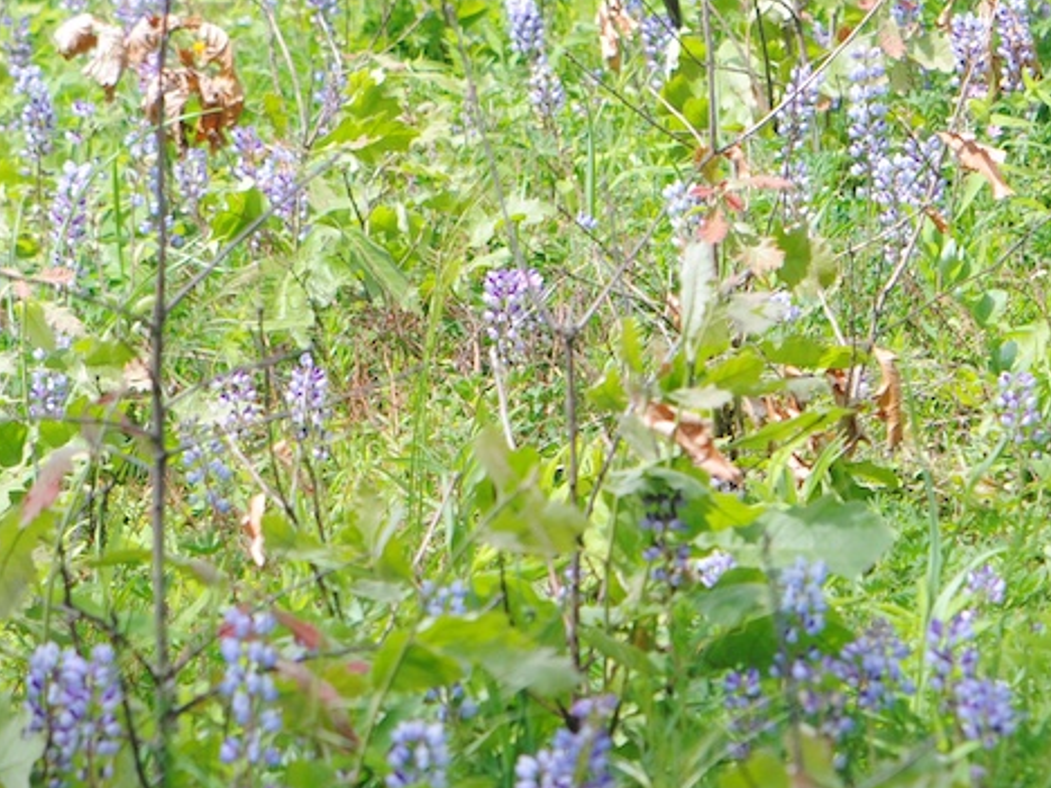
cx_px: 822
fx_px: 9541
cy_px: 400
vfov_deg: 4.7
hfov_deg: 6.3
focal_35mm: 314
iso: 200
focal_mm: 85
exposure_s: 1/400
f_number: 5
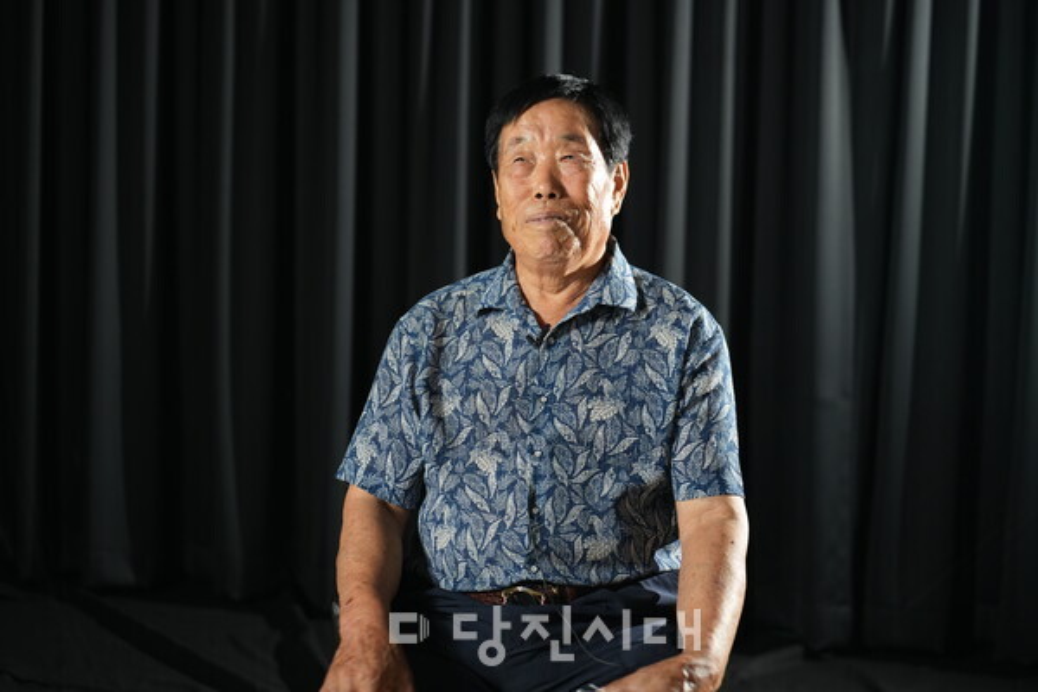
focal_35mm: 70
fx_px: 2018
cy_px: 346
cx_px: 519
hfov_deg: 28.8
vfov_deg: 19.5
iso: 1000
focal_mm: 70
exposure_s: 1/60
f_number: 2.8
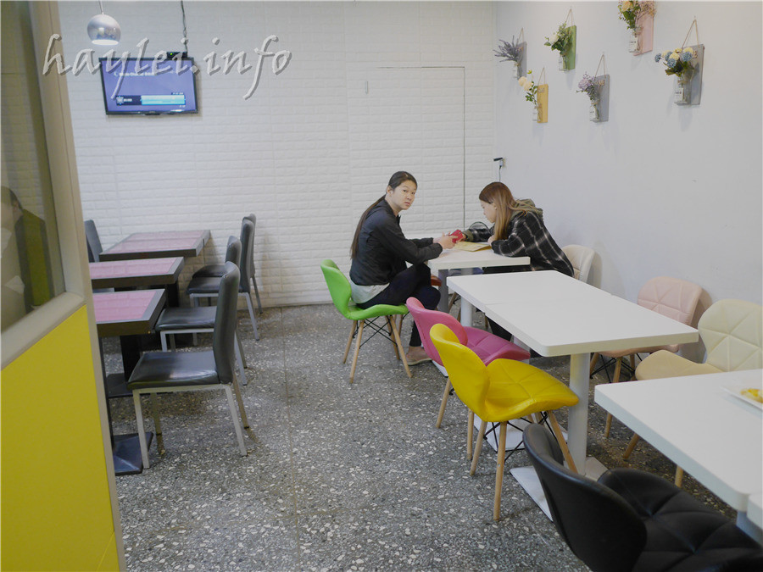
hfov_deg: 60.0
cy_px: 286
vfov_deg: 46.8
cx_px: 382
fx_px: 661
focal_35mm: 30
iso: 500
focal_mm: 15
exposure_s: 1/125
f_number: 1.7
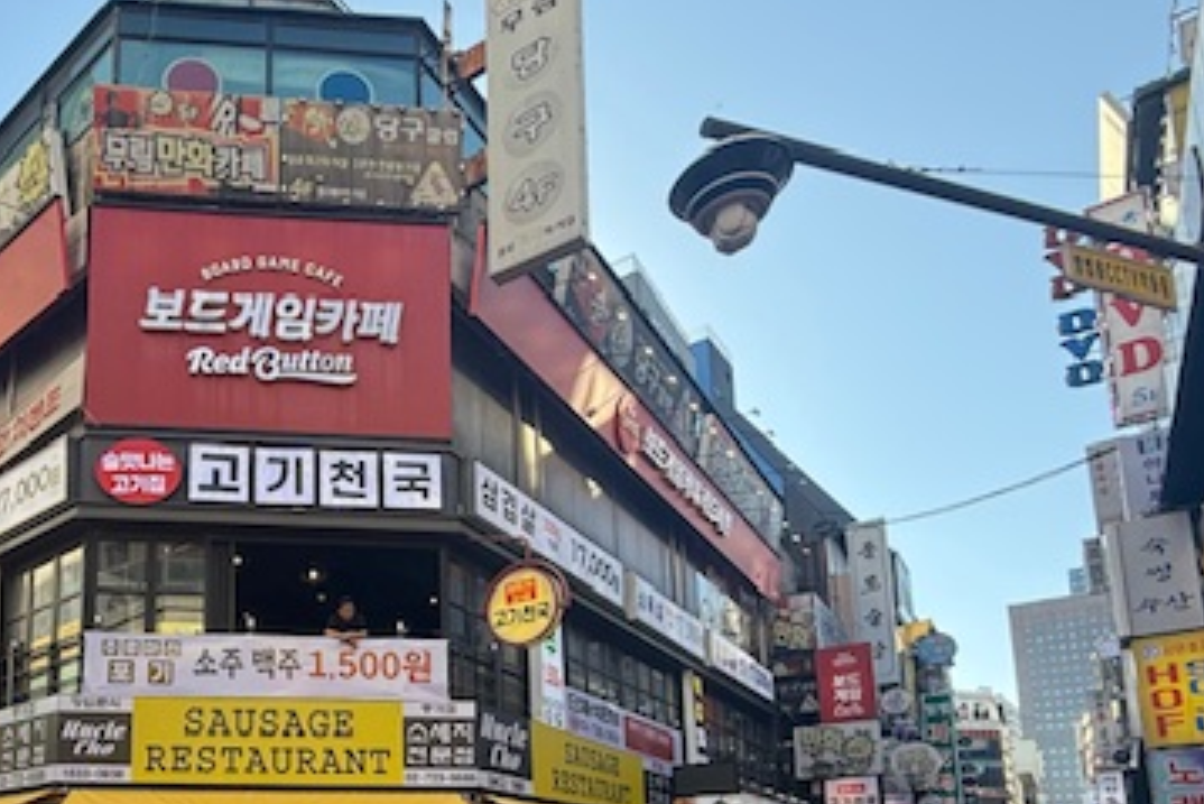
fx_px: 870
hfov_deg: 65.0
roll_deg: -0.4
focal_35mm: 26
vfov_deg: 46.1
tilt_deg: +12.9
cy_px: 683
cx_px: 296
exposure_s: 1/346
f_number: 2.2
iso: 64
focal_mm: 2.22
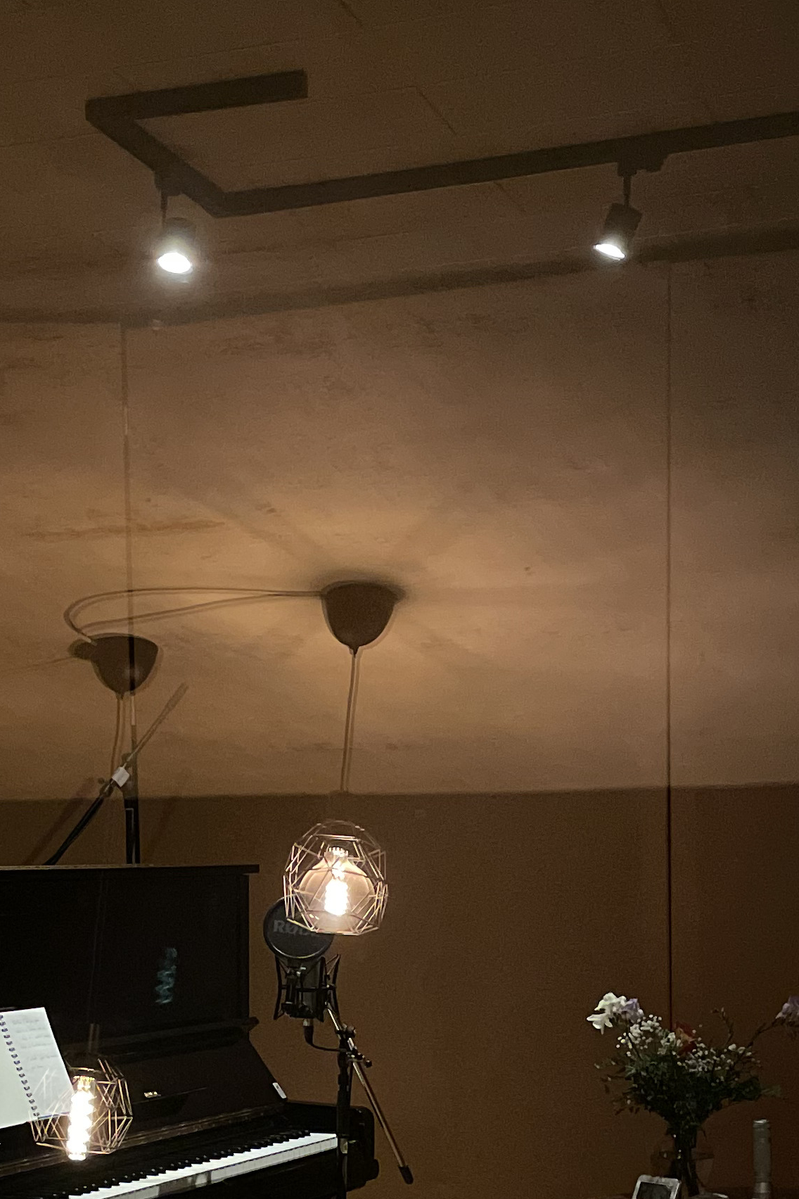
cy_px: 1061
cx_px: 122
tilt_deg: -5.7
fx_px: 2131
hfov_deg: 20.9
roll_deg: +0.9
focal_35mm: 64
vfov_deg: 30.2
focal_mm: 4.2
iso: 1000
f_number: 1.6
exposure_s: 1/23
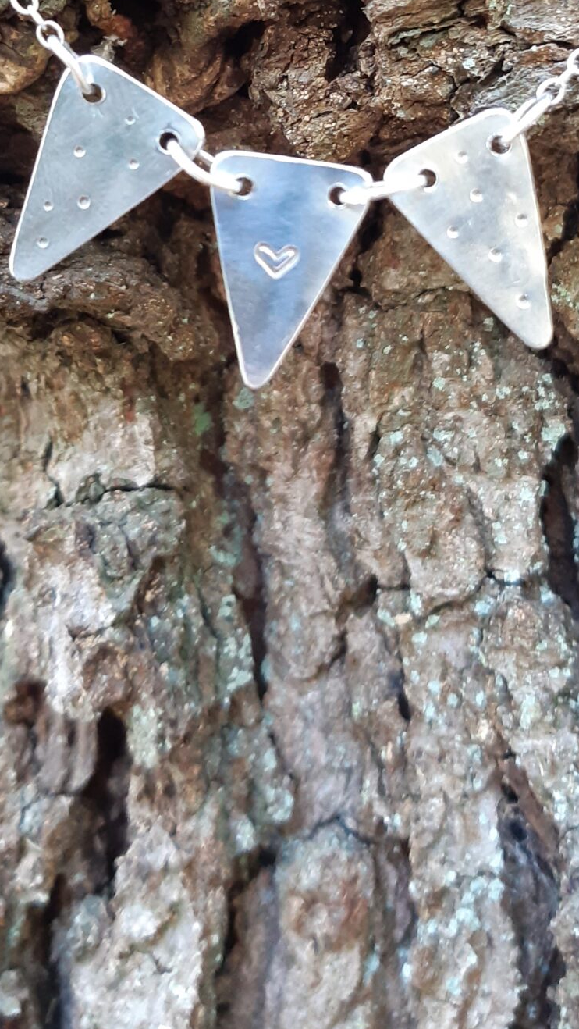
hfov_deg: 21.8
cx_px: 307
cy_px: 125
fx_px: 1500
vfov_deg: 35.8
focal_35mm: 55
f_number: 1.7
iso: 250
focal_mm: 3.92
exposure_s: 1/50
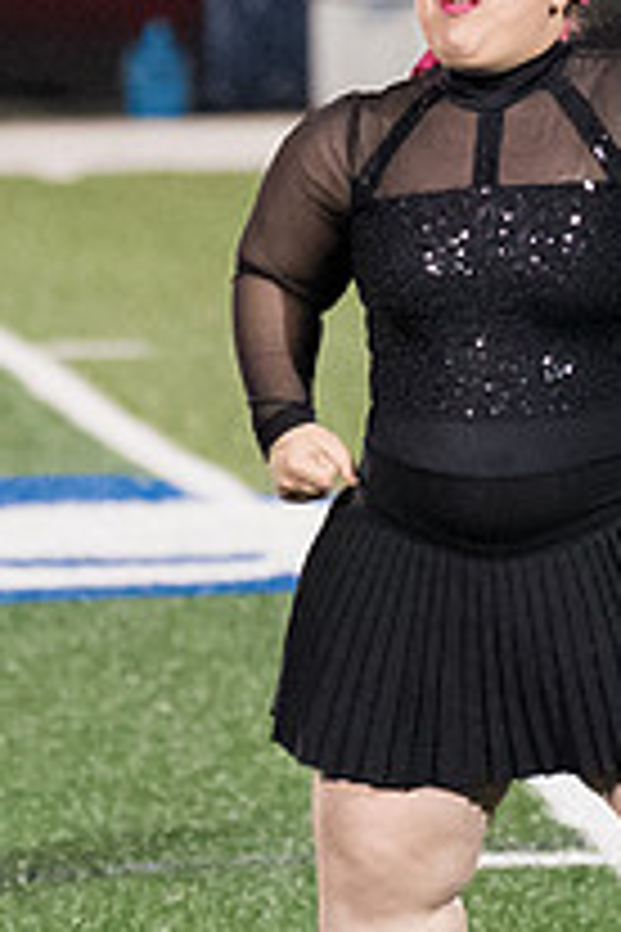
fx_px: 17387
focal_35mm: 672
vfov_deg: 3.1
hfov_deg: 2.0
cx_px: 593
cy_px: 268
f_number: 2.8
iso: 10000
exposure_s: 1/1000
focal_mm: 125
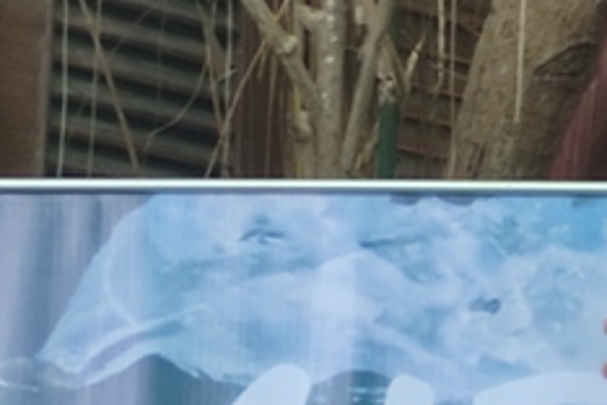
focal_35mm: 114
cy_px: 789
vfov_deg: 11.0
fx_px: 1922
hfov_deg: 17.3
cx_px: 685
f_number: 1.89
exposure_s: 1/50
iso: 204
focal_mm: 5.43
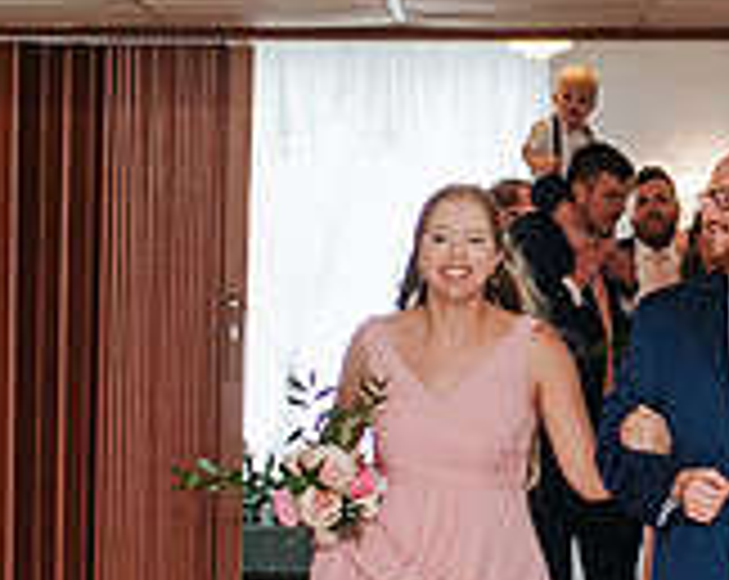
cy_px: 435
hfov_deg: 8.1
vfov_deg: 6.4
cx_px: 582
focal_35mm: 240
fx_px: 5169
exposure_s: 1/200
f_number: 3.2
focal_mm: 35
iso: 1000
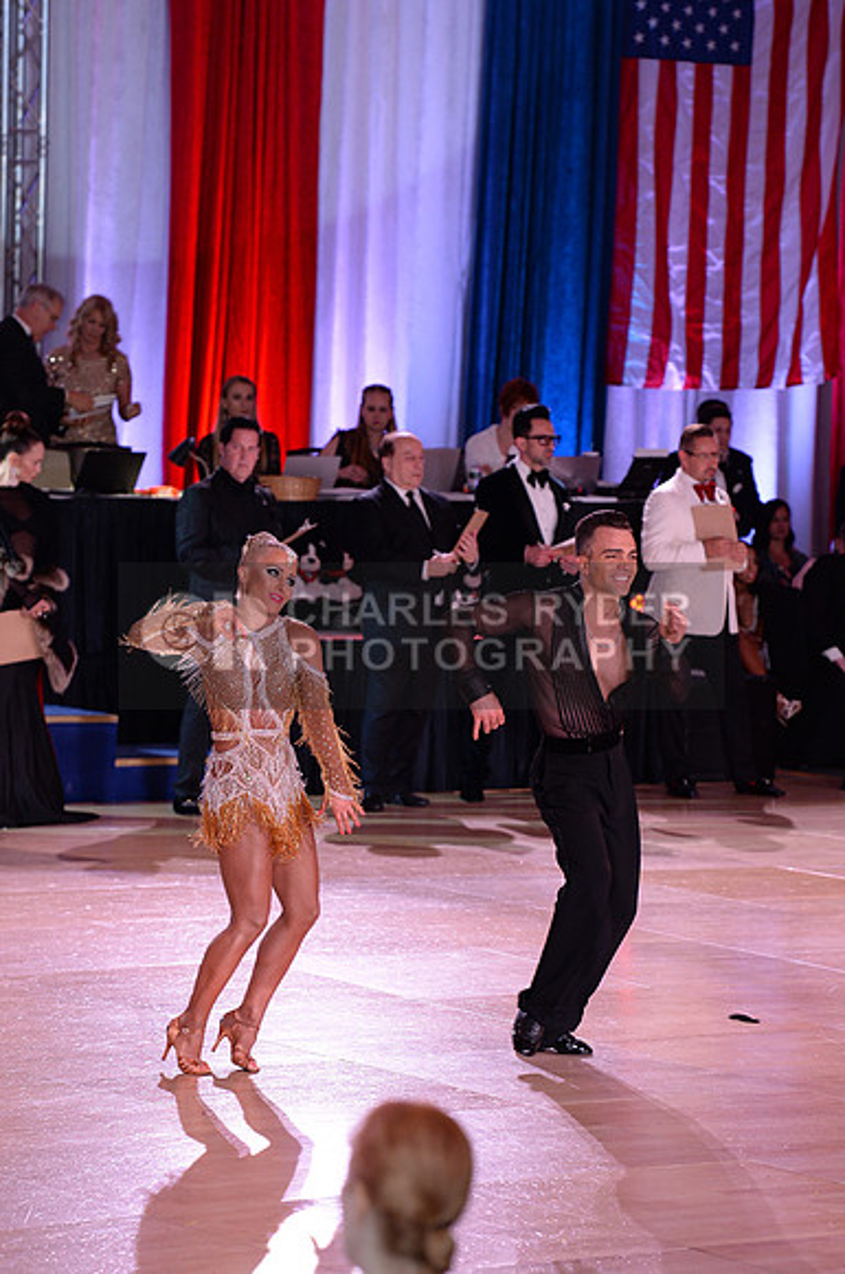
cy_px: 637
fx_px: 5473
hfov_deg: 8.8
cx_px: 422
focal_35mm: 155
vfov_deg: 13.3
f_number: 5
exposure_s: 1/250
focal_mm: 155
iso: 2000
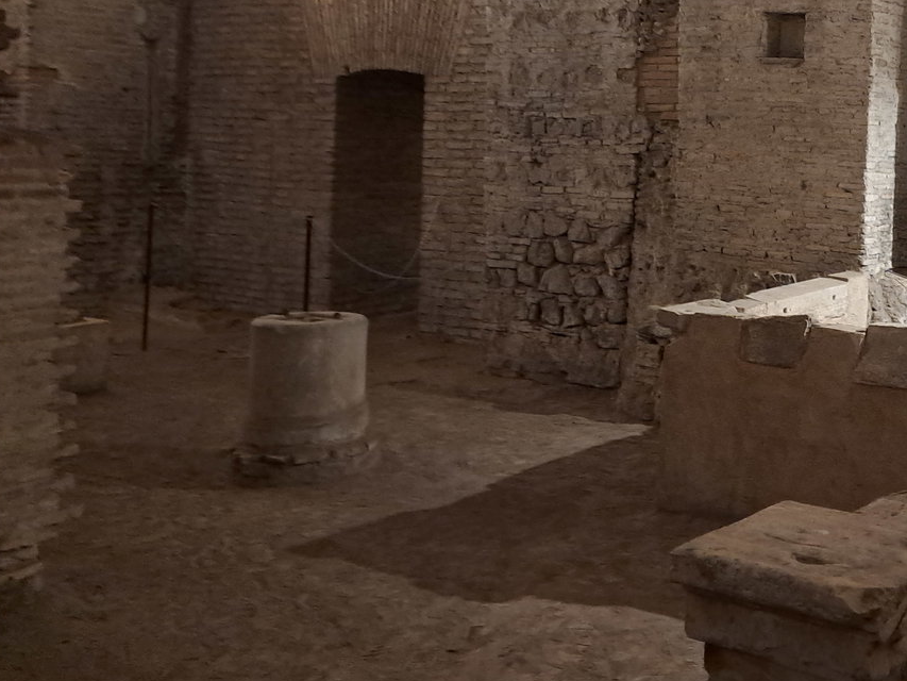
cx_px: 840
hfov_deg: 38.7
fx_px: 1179
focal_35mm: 45
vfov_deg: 31.3
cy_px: 126
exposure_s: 1/25
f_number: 1.8
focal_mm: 5.23
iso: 320
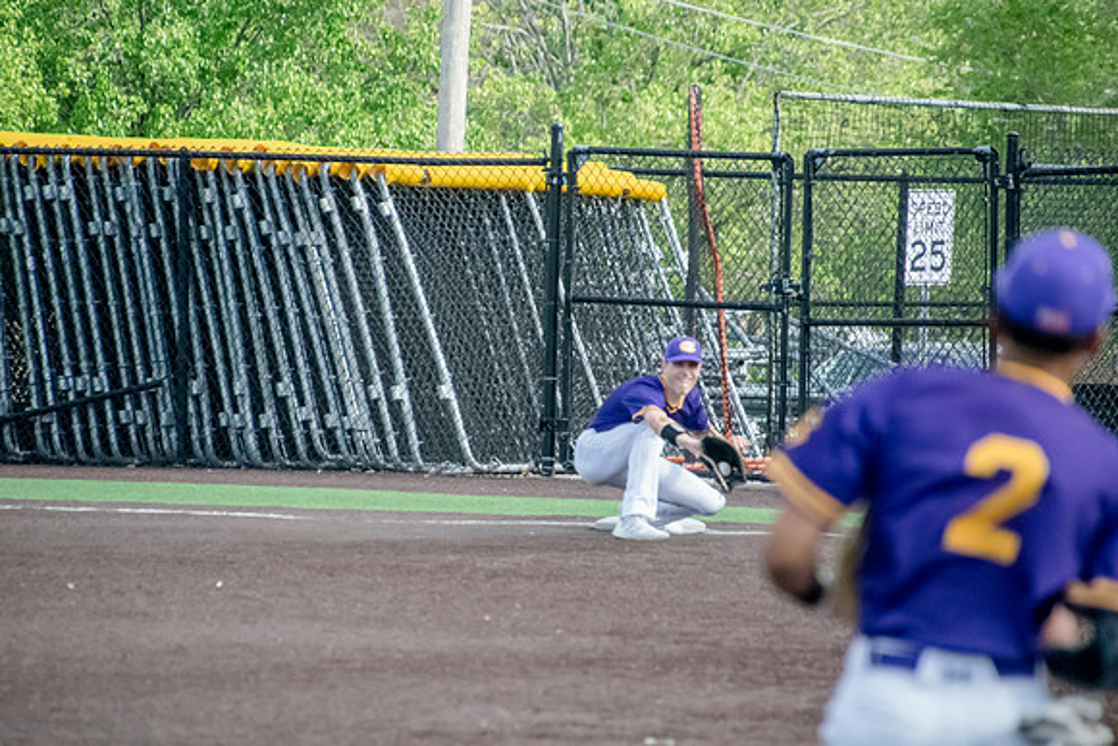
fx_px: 12580
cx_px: 559
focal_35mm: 405
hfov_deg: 5.1
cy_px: 373
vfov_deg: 3.4
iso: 5000
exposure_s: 1/4000
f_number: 6.3
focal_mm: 270
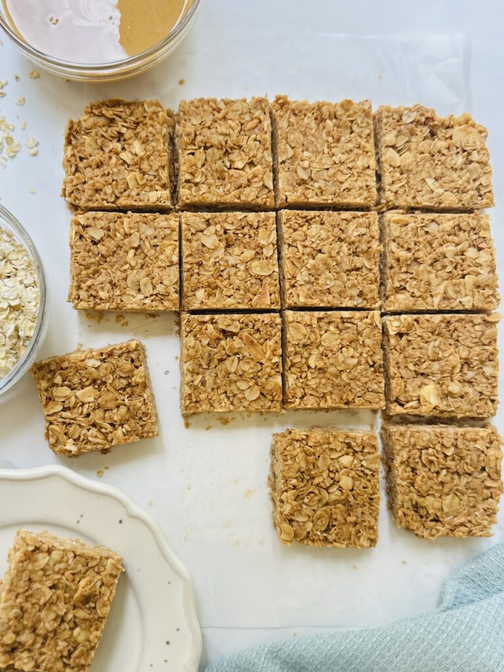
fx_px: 466
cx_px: 252
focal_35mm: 24
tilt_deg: -85.3
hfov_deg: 56.8
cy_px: 336
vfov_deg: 71.6
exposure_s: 1/121
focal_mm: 6.86
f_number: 1.78
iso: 100
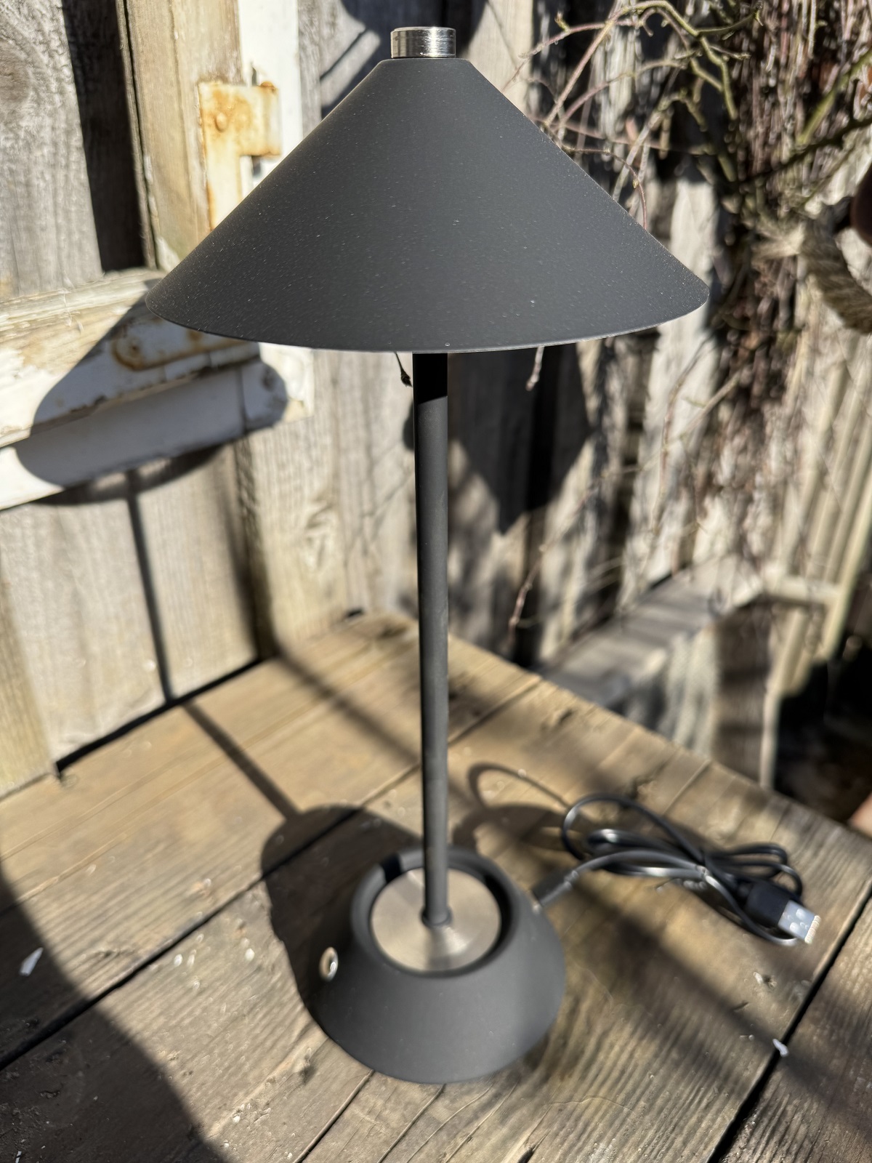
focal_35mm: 24
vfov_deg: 71.6
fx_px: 806
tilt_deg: -29.7
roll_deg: -2.1
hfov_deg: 56.8
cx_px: 436
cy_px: 582
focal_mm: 6.76
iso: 80
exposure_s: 1/2331
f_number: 1.78
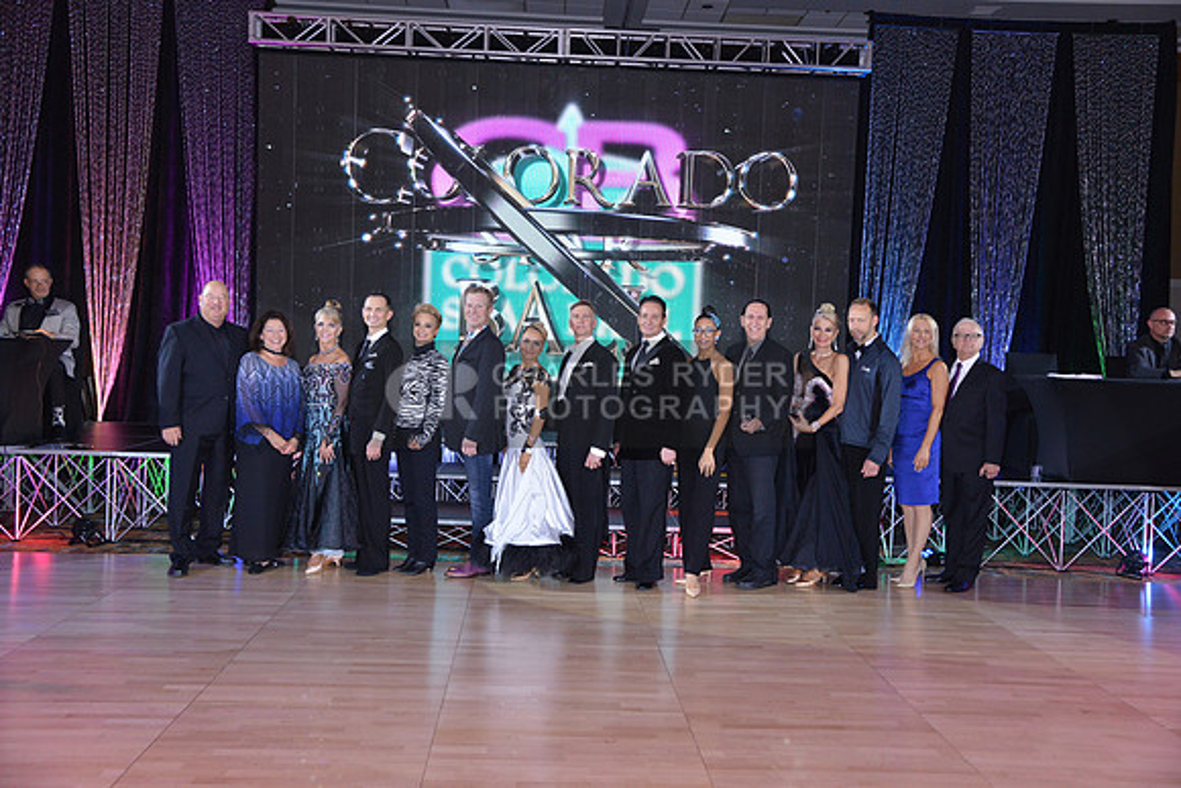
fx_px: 1148
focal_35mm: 35
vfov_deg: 37.9
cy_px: 394
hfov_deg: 54.4
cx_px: 590
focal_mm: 35
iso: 2000
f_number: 4.5
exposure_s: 1/250
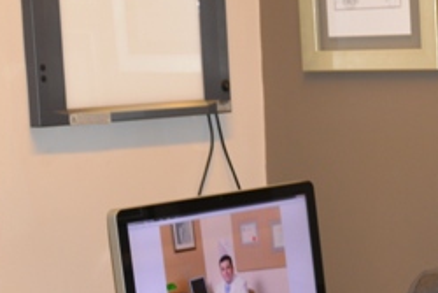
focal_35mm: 137
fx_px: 1668
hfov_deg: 14.7
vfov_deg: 9.9
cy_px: 295
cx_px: 456
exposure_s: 1/60
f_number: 4.2
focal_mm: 38
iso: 720
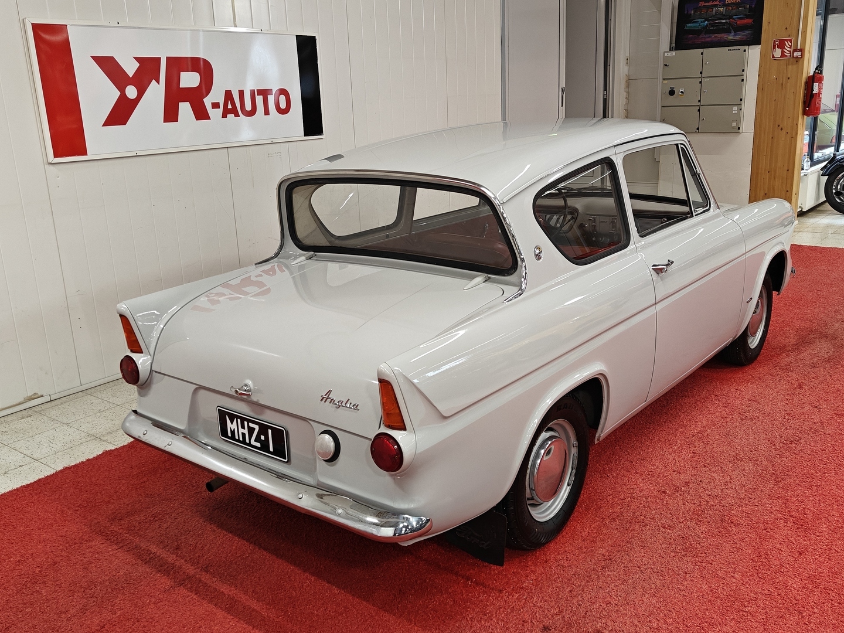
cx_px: 422
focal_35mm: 32
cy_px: 316
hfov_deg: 56.8
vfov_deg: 44.2
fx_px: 780
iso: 160
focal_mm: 5.59
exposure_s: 1/100
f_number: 1.8
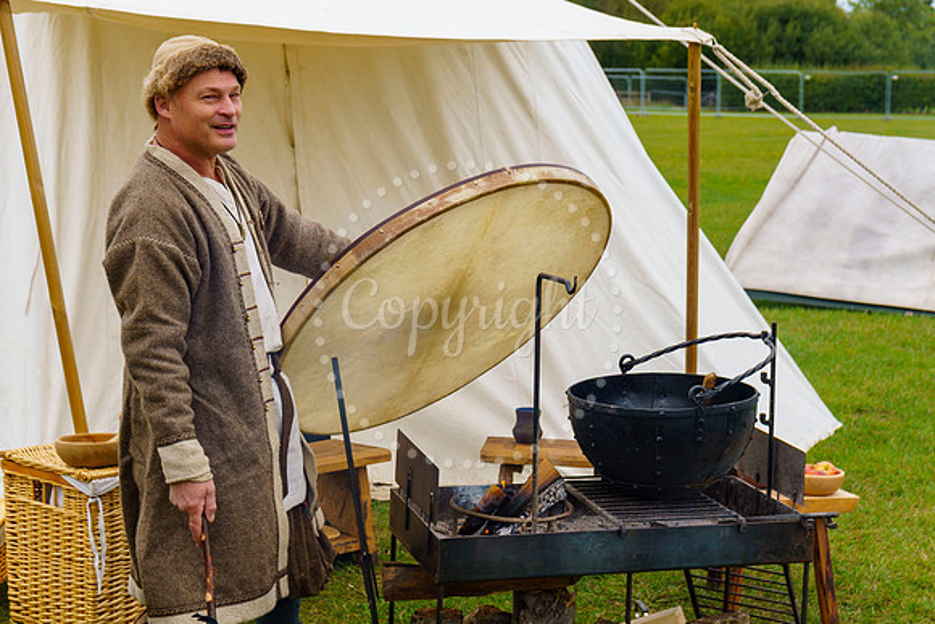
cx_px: 468
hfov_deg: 29.2
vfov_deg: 19.7
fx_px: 1792
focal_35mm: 69
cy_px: 312
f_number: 5
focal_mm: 46
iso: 100
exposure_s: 1/200
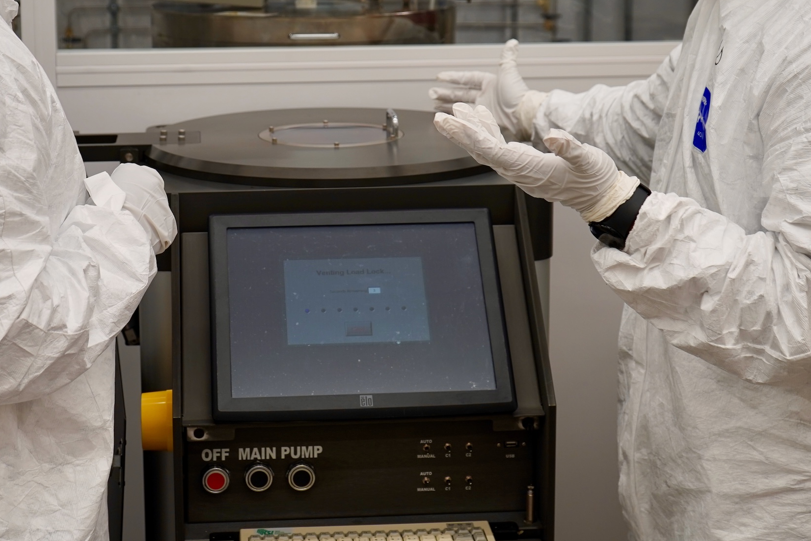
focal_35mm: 69
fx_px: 1554
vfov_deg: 19.6
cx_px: 322
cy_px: 122
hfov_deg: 29.2
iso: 200
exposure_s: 1/160
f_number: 4
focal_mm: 38
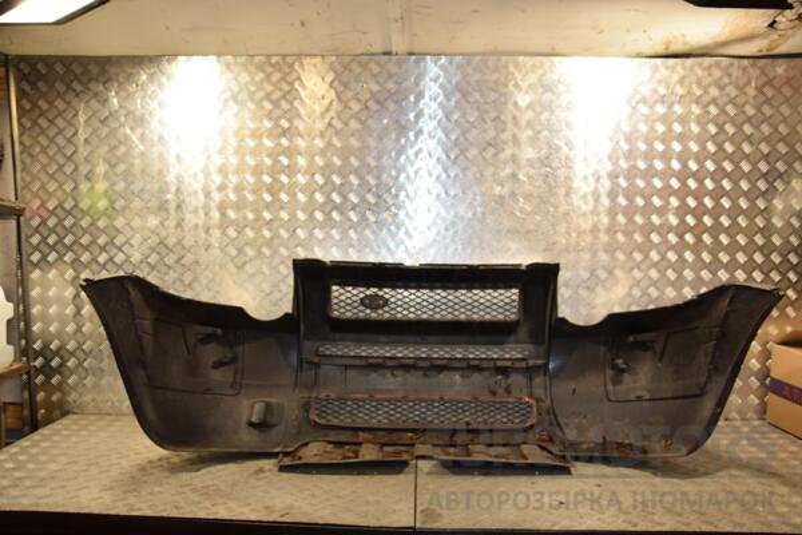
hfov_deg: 59.5
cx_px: 401
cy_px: 268
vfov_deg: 41.7
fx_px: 702
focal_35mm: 32
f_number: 5
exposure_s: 1/200
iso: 800
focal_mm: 21
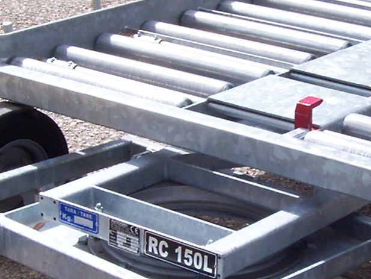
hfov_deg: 15.4
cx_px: 308
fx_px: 1361
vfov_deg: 11.7
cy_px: 192
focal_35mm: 127
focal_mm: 5.6
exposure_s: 1/548
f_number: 5.1
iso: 80
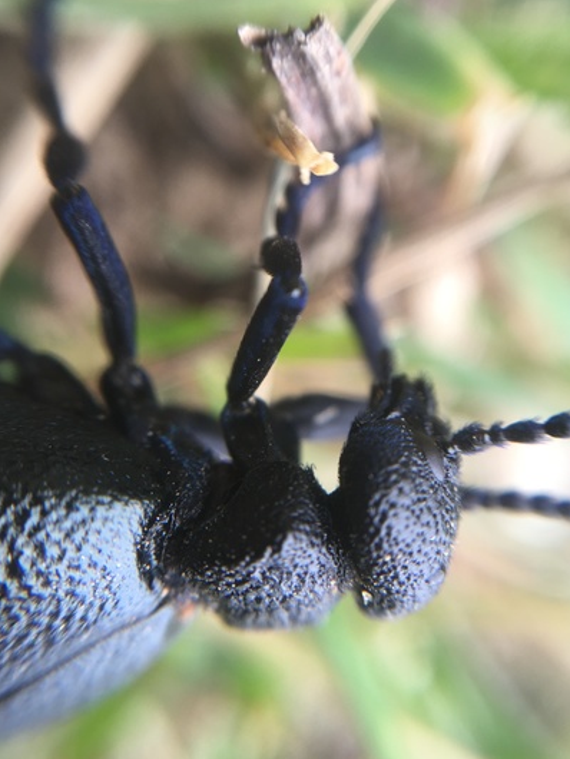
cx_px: 274
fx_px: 768
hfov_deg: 40.7
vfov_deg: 52.6
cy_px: 381
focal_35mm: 35
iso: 25
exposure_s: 1/50
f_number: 2.2
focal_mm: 4.15
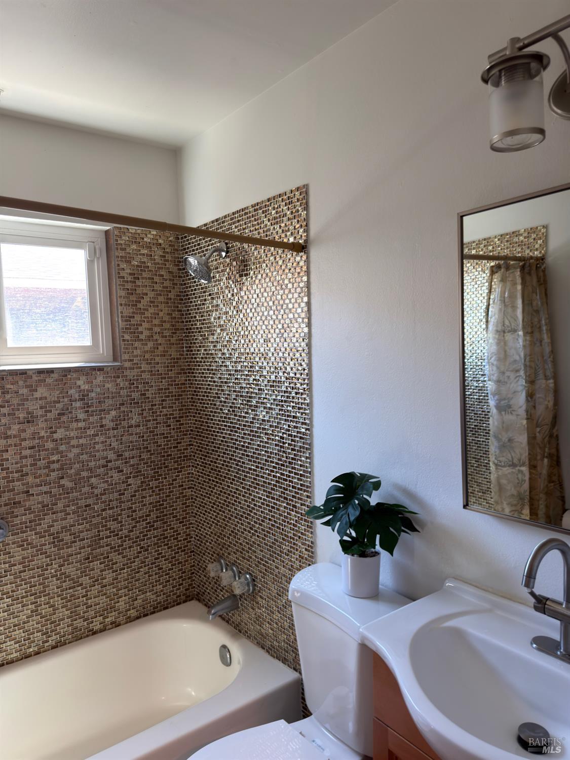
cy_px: 380
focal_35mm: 24
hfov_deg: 56.8
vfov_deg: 71.6
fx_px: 527
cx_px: 285
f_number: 1.78
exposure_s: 1/60
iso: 80
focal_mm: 6.76
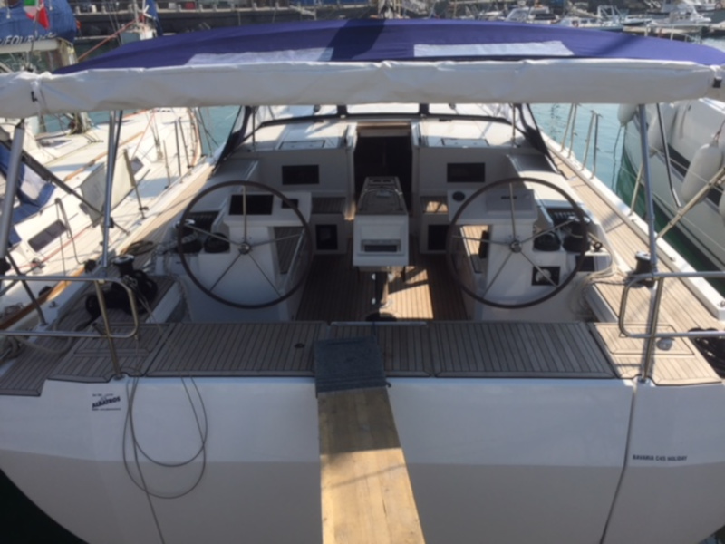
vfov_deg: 48.2
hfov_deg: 61.7
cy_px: 272
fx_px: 607
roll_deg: +1.0
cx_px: 362
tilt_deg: -23.4
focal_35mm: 29
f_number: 2.2
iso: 32
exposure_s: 1/2475
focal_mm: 4.15
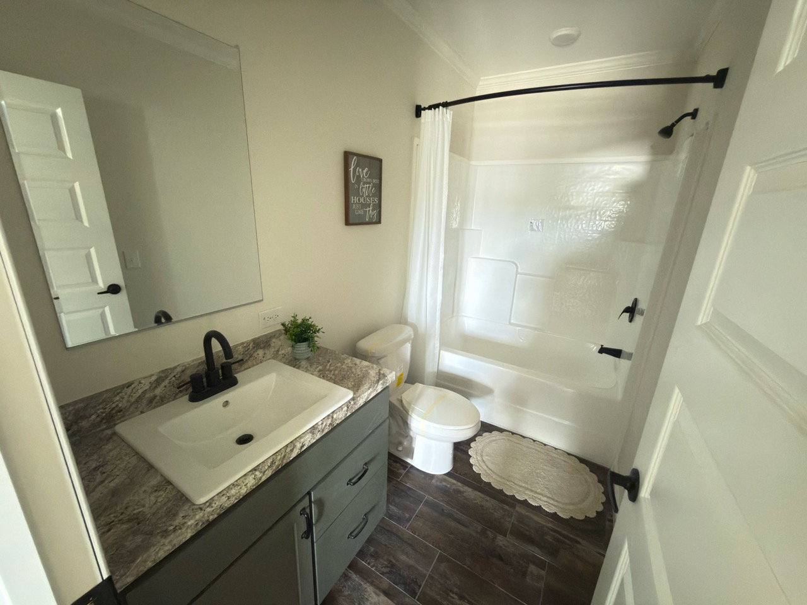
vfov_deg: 85.7
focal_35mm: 14
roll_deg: -2.8
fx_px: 326
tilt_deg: -17.0
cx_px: 404
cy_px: 302
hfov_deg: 102.1
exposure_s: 1/17
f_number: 2.2
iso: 500
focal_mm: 2.22
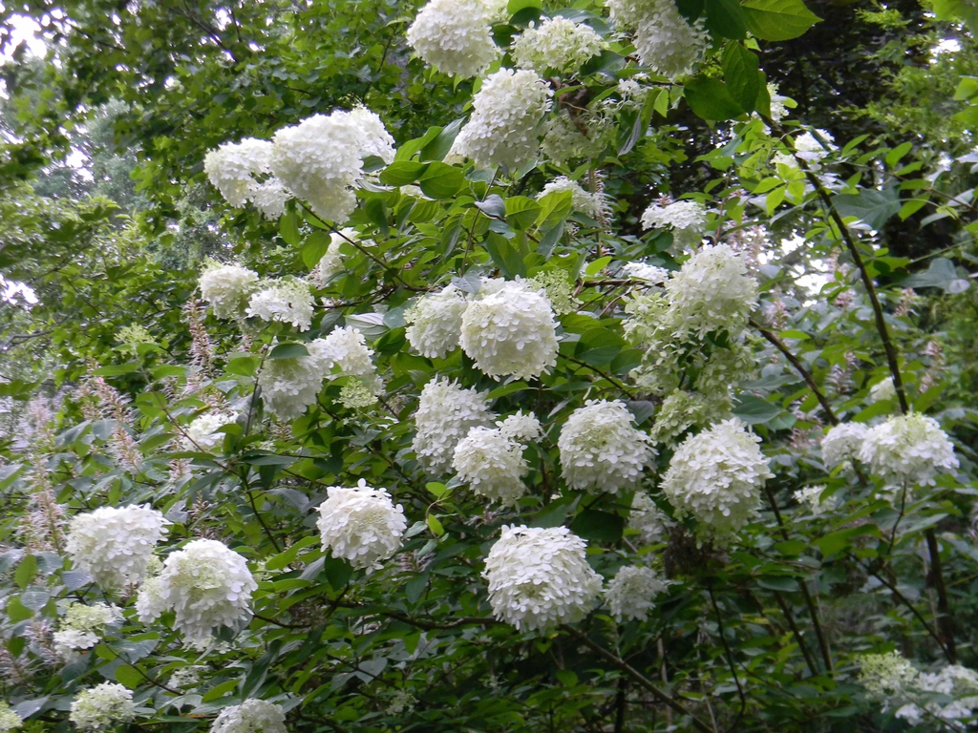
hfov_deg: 44.8
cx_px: 489
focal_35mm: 42
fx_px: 1187
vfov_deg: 34.3
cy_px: 366
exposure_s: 1/30
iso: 250
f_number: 4.1
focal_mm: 10.1
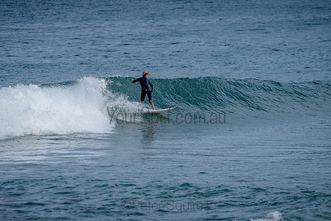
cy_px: 110
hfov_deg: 3.4
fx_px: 5629
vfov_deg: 2.2
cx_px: 166
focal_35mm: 612
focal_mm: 500
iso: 200
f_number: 5.6
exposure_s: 1/2000
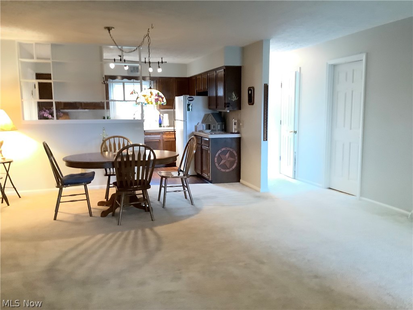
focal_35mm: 31
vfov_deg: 45.4
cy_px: 155
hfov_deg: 58.4
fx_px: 370
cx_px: 206
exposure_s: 1/30
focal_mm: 3.3
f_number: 2.4
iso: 500
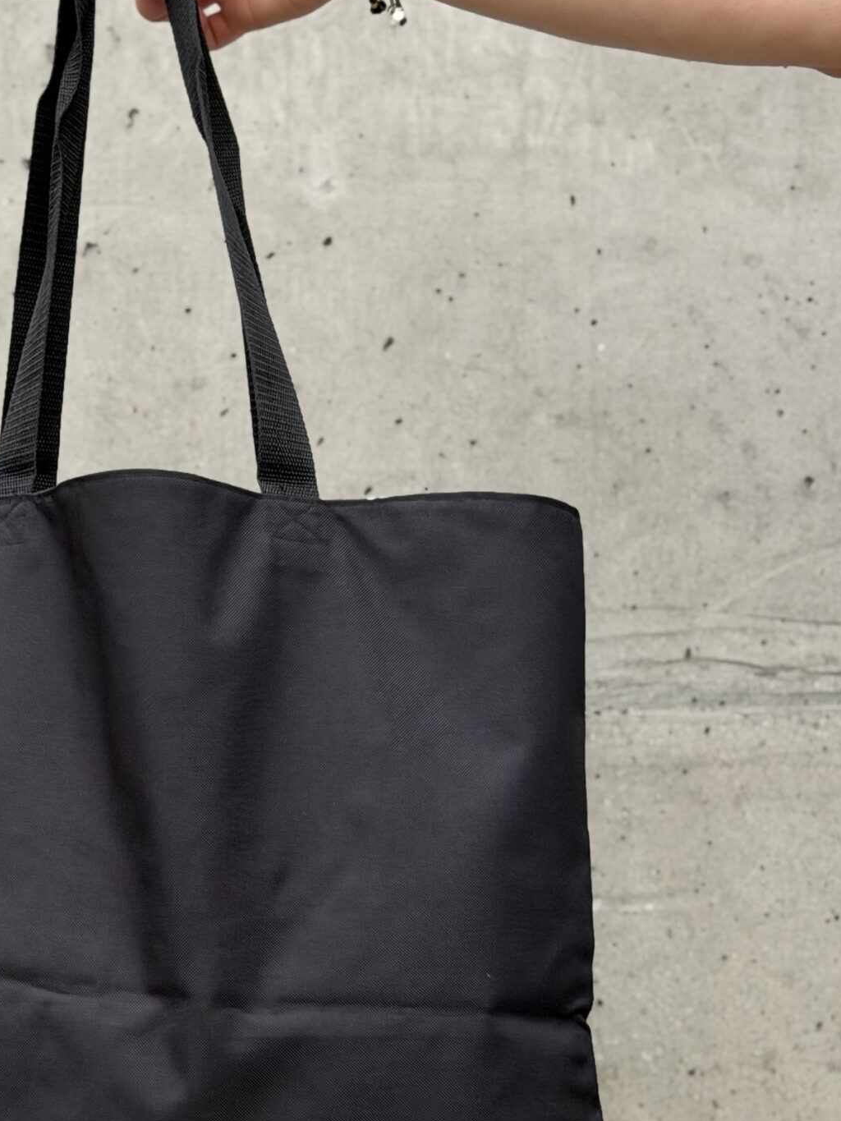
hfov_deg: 16.3
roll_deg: -0.7
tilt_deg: +5.8
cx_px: 188
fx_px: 2915
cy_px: 783
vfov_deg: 21.7
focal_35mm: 90
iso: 64
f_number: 1.78
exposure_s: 1/557
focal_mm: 6.76
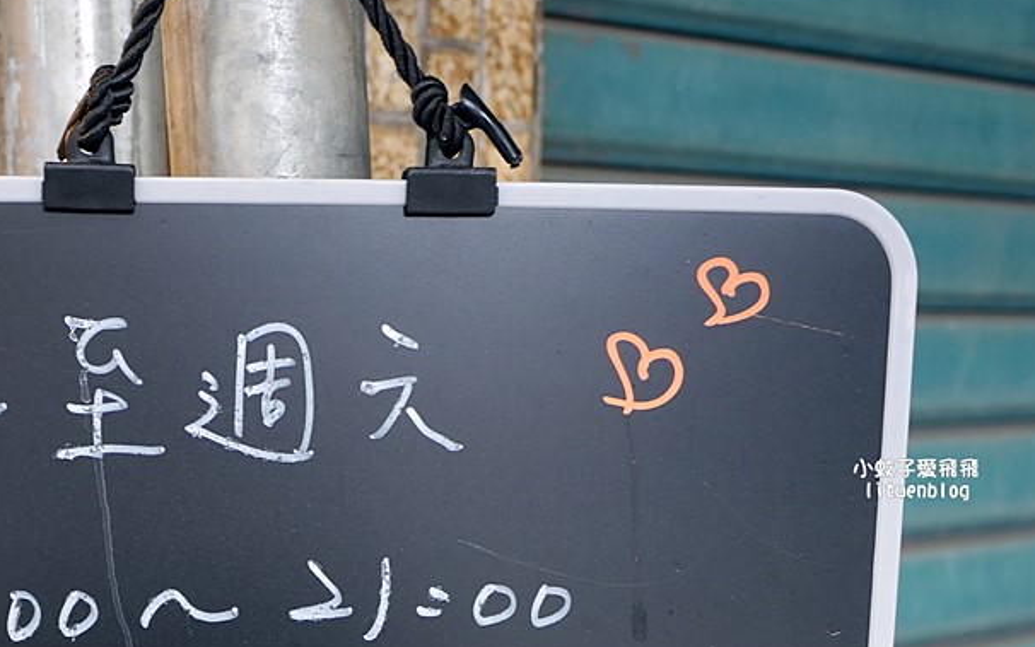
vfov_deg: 25.4
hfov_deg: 39.8
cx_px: 246
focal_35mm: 49
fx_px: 1382
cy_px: 602
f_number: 2.5
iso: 400
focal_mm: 14
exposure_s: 1/60
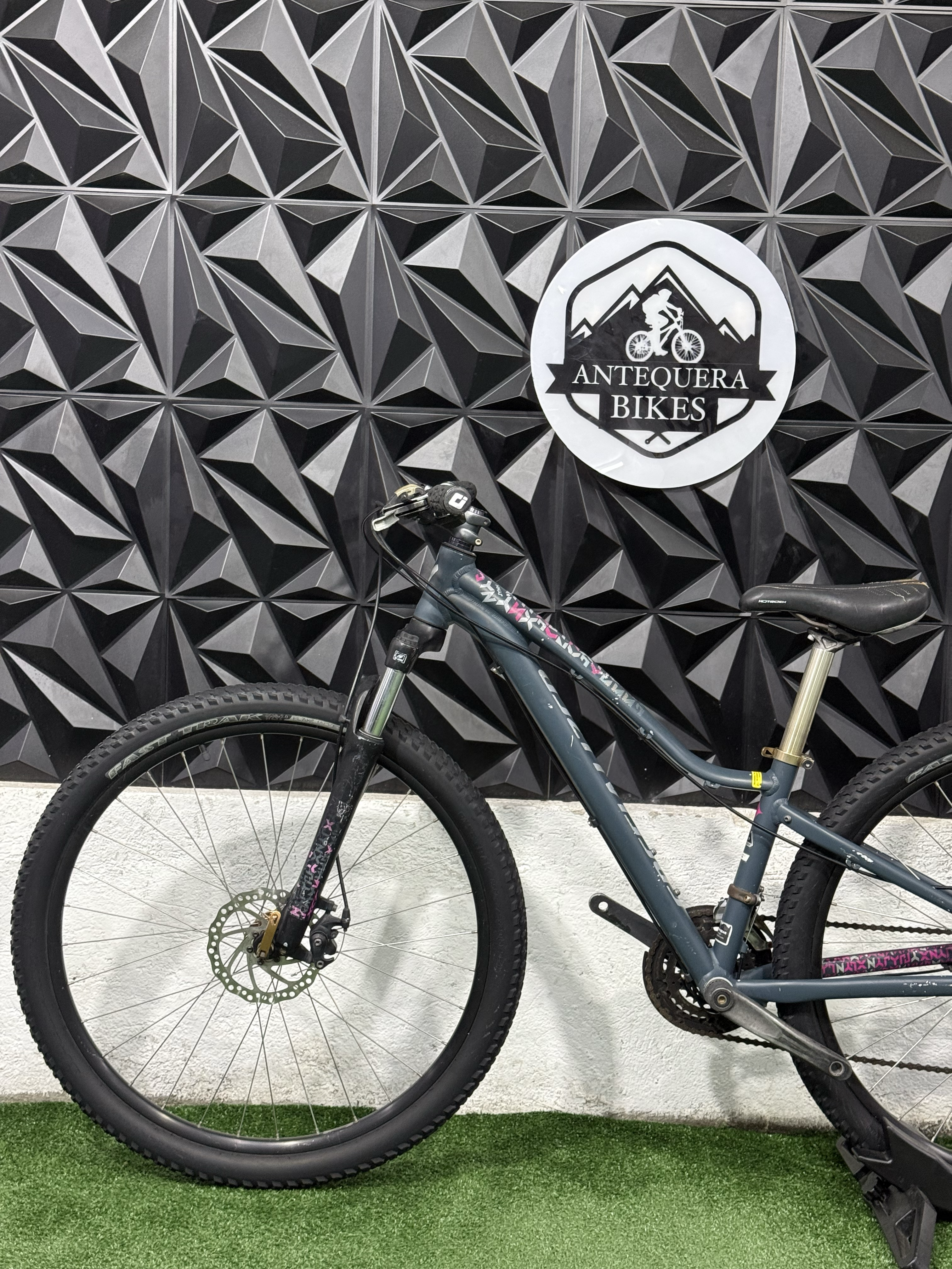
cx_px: 476
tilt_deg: -5.2
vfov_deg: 39.7
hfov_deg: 30.3
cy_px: 634
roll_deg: -3.1
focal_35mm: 48
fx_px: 1760
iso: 250
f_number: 1.78
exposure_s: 1/60
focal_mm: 6.76
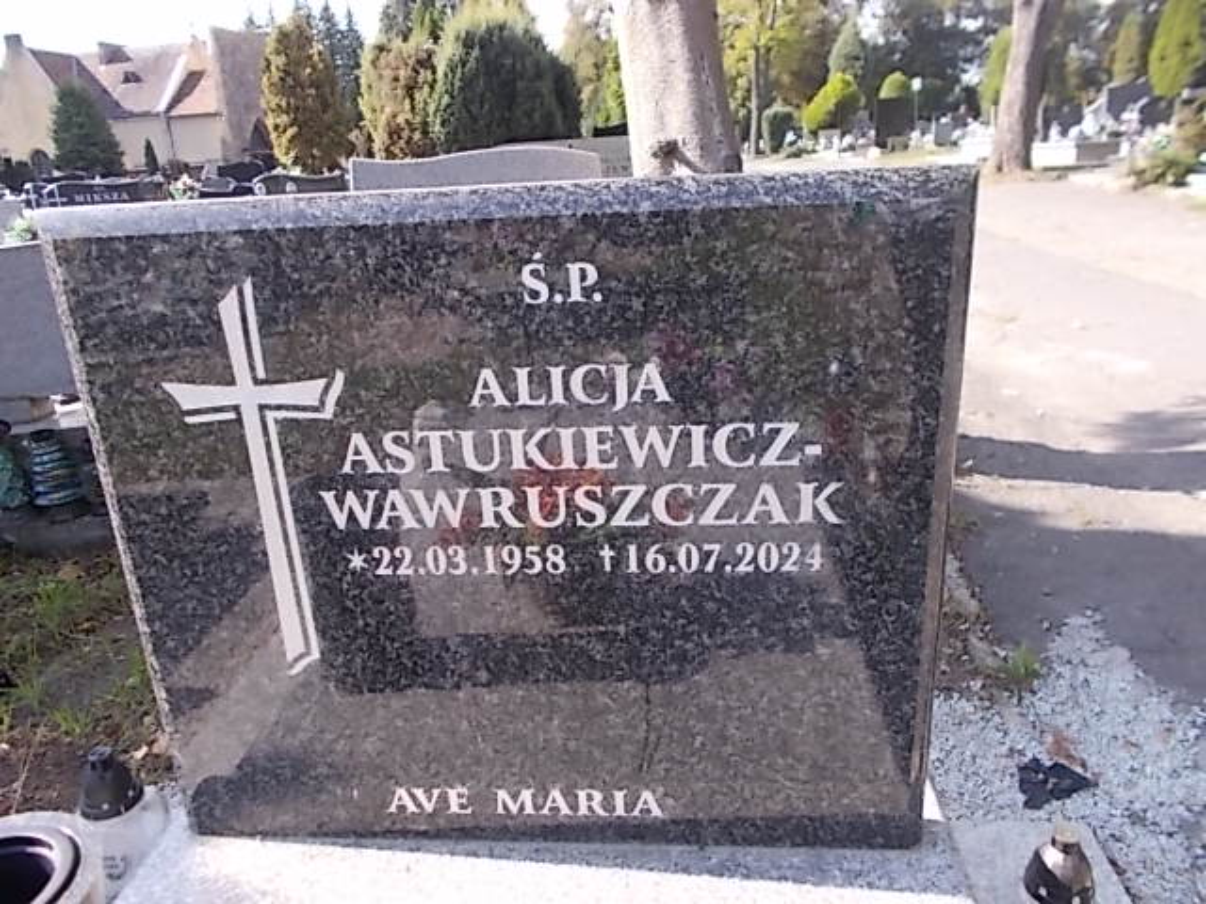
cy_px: 452
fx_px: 906
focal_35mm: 26
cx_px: 603
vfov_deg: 53.1
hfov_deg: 67.3
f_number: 3.2
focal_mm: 4.6
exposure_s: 1/200
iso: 80
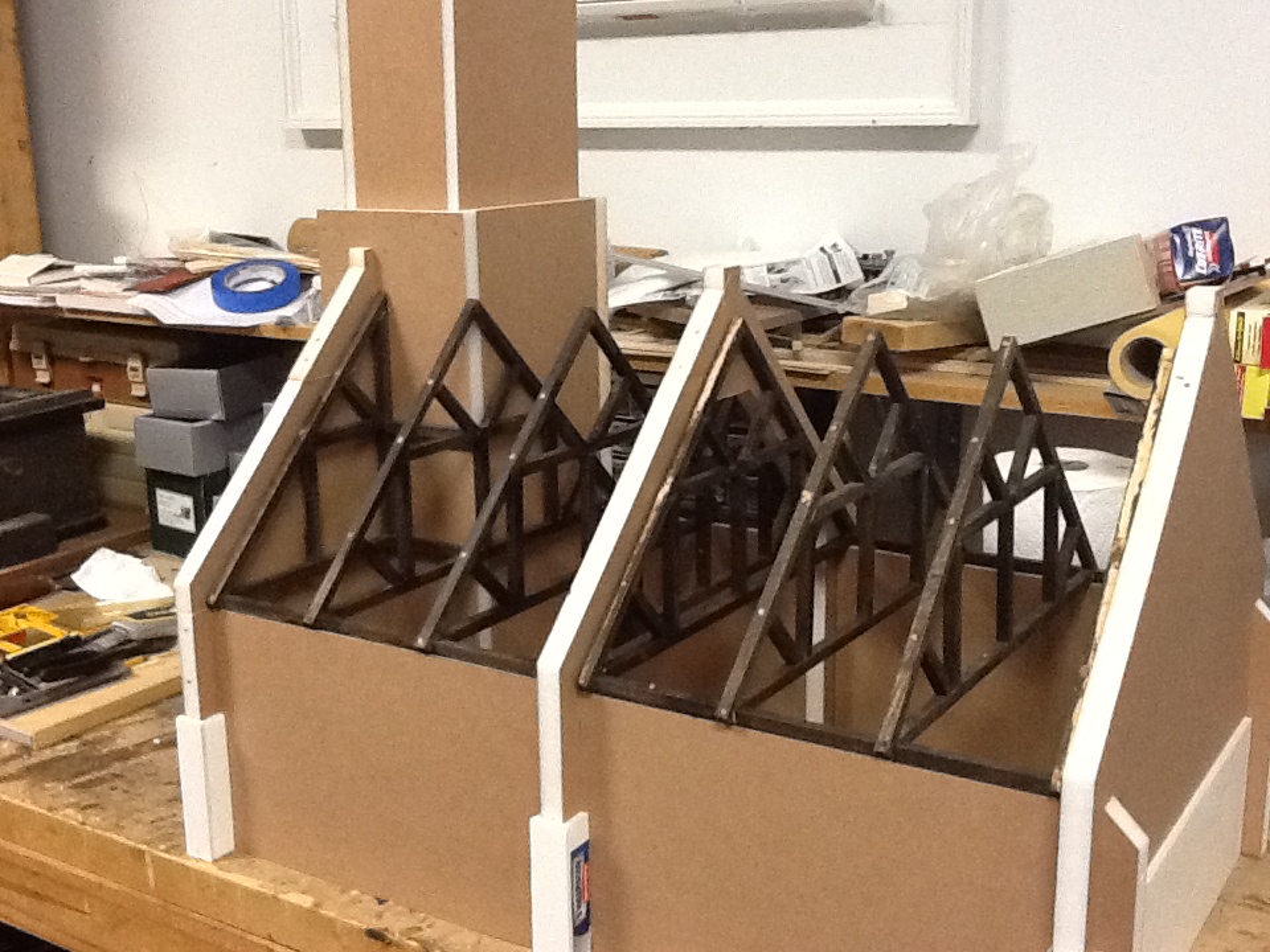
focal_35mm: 44
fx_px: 1614
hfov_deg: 42.9
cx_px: 635
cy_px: 476
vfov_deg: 32.9
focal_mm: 2.03
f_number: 2.4
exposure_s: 1/30
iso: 320
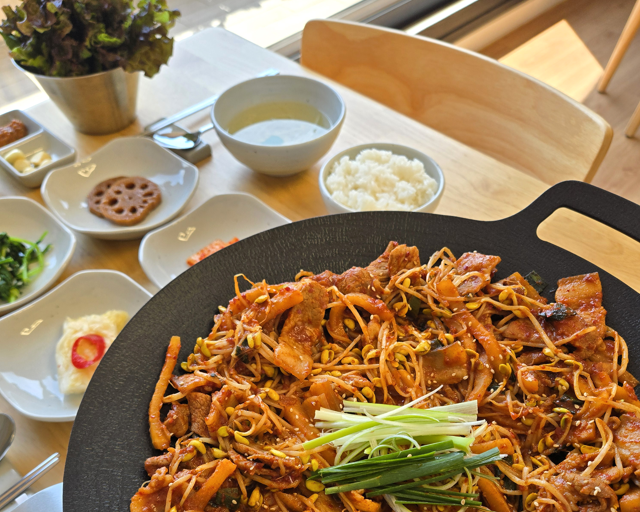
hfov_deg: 58.8
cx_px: 320
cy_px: 389
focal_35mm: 30
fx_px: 568
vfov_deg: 46.6
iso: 80
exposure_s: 1/777
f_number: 1.8
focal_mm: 5.4
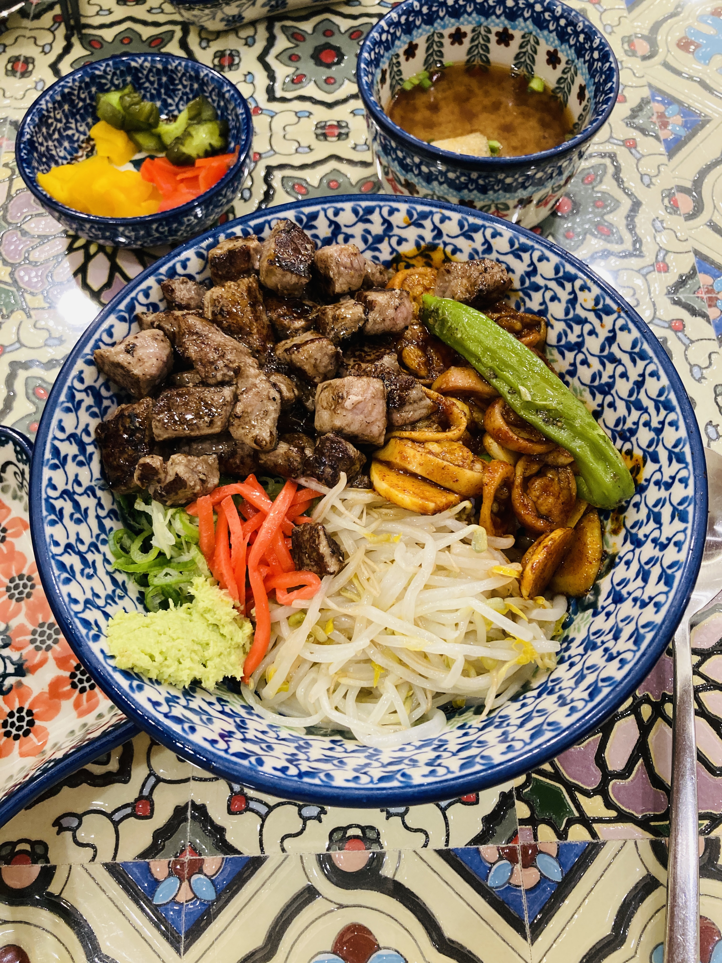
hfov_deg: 49.7
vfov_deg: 63.4
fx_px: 779
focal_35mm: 28
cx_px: 361
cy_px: 482
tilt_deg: -63.6
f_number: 1.8
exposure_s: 1/60
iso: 200
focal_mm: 3.99
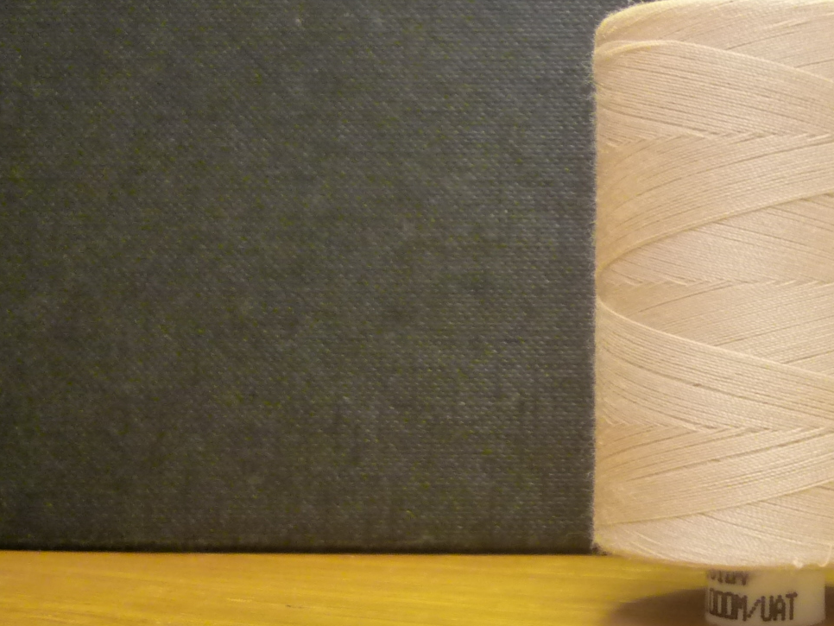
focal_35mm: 53
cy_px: 370
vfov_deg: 27.5
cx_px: 803
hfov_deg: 33.5
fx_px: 1277
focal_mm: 4.4
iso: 400
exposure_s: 1/15
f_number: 2.8
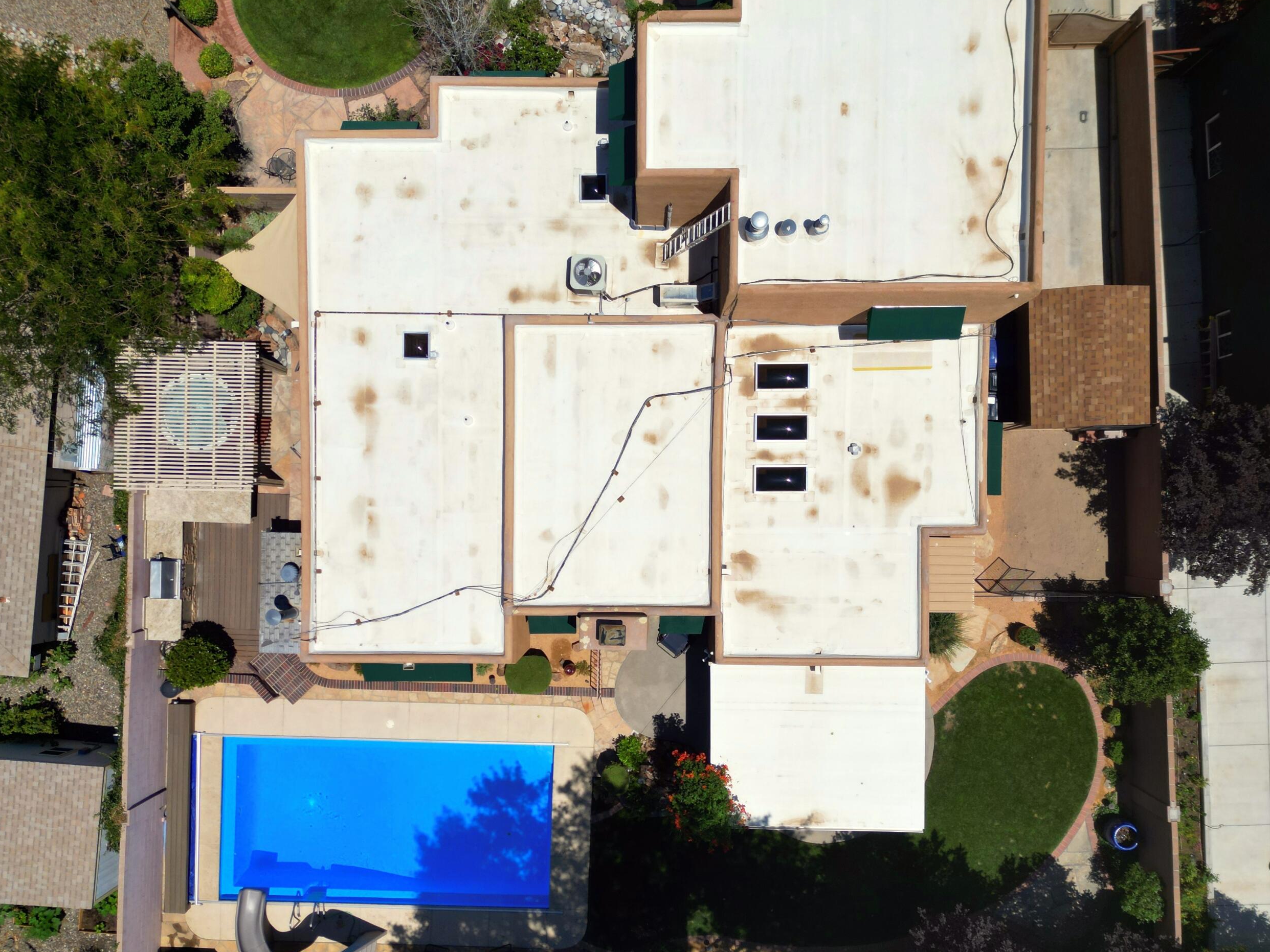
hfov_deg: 61.7
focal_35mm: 29
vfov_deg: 48.0
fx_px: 1064
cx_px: 642
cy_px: 551
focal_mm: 6.72
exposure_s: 1/8000
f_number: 1.7
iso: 110
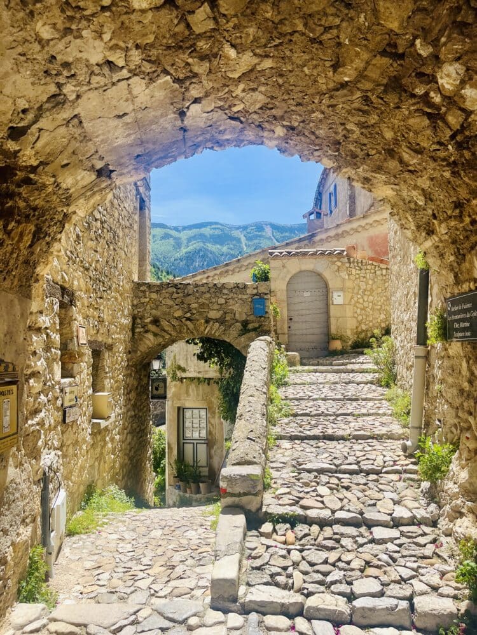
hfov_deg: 53.1
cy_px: 318
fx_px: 478
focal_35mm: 26
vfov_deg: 67.3
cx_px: 238
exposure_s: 1/2222
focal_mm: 5.1
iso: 50
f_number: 1.6
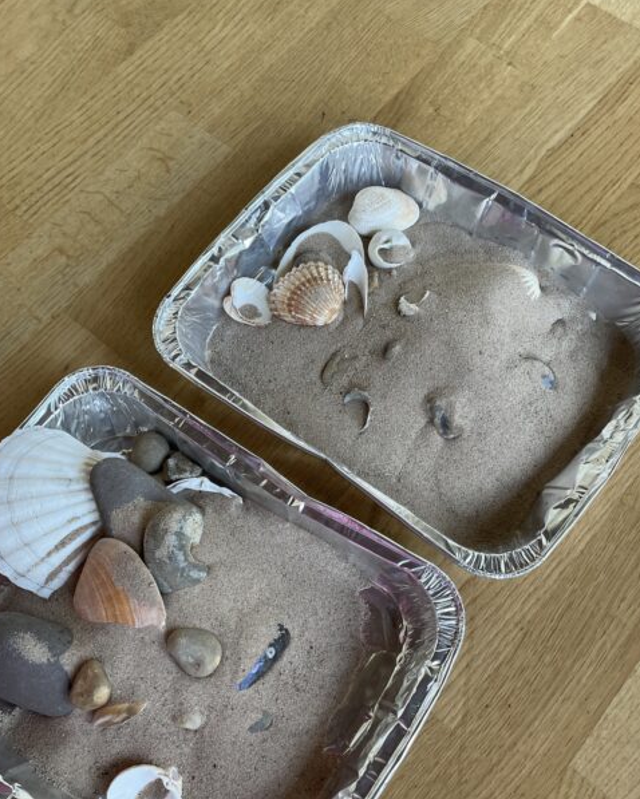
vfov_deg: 52.5
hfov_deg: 43.4
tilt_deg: -70.3
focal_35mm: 34
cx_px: 323
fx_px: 805
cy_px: 479
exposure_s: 1/121
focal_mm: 4.2
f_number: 1.6
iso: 125
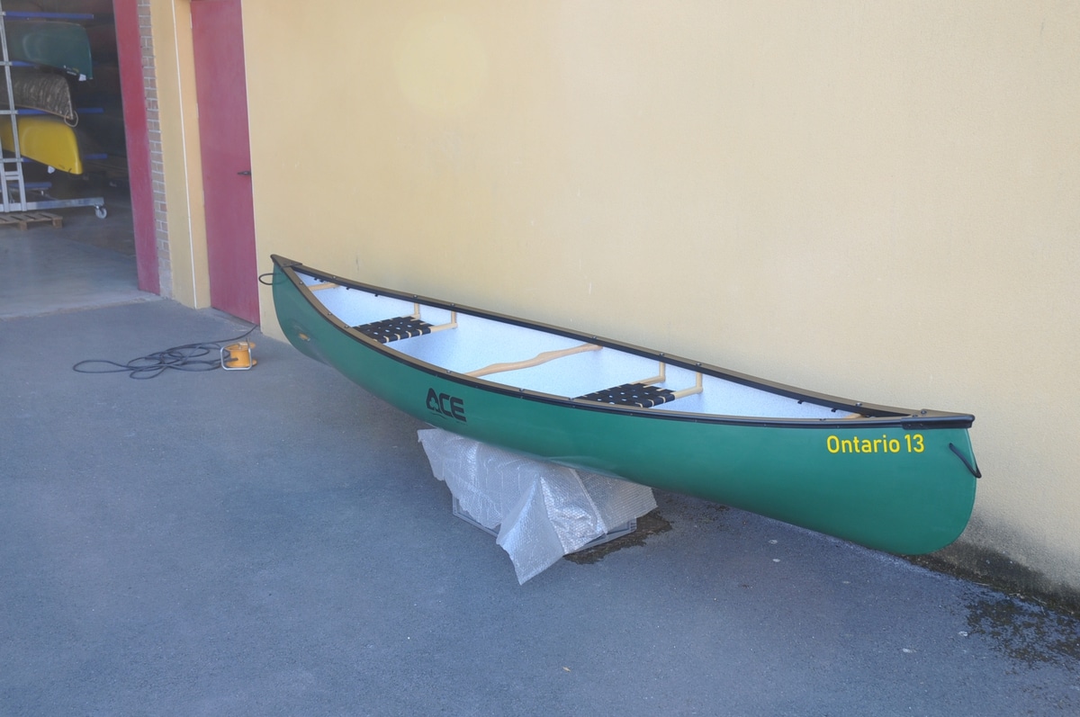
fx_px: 1303
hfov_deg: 45.0
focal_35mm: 44
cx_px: 540
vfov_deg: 30.8
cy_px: 358
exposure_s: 1/100
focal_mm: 29
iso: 250
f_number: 5
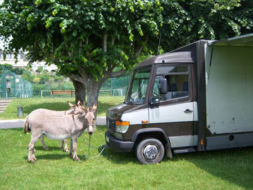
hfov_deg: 51.3
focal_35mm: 36
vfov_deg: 39.7
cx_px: 126
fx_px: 263
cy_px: 95
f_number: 2.8
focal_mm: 7.5
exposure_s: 1/640
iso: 80
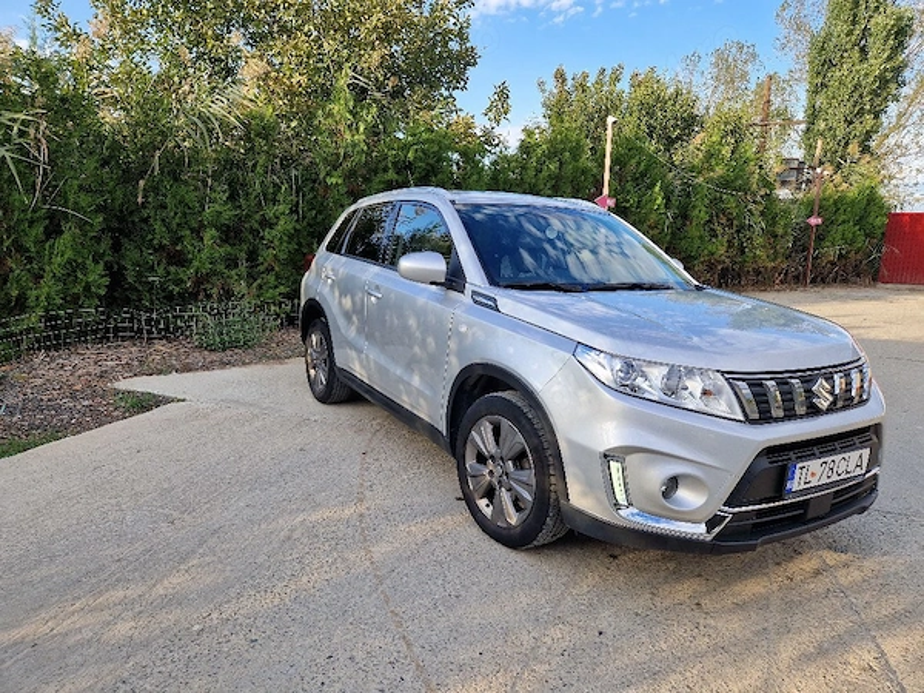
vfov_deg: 58.9
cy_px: 346
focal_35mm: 23
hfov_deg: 73.9
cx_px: 462
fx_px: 614
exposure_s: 1/417
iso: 50
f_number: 1.8
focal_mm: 5.4
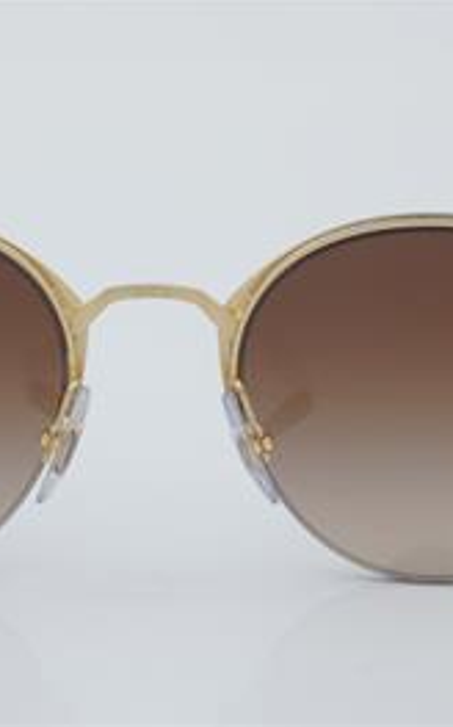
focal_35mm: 128
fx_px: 2528
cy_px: 362
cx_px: 152
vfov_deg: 16.4
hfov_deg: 10.2
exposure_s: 1/4
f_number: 32
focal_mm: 55
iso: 100
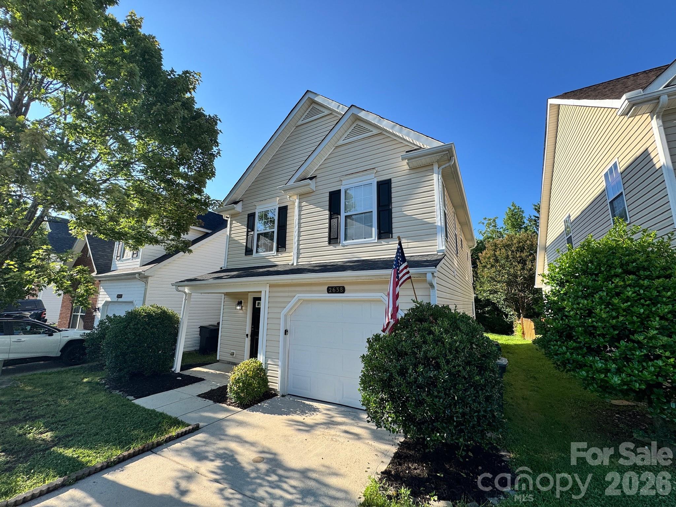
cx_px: 338
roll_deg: -0.6
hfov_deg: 102.1
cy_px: 254
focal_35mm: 14
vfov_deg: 85.7
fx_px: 273
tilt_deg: +11.6
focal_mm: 2.22
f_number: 2.2
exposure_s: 1/720
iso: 40
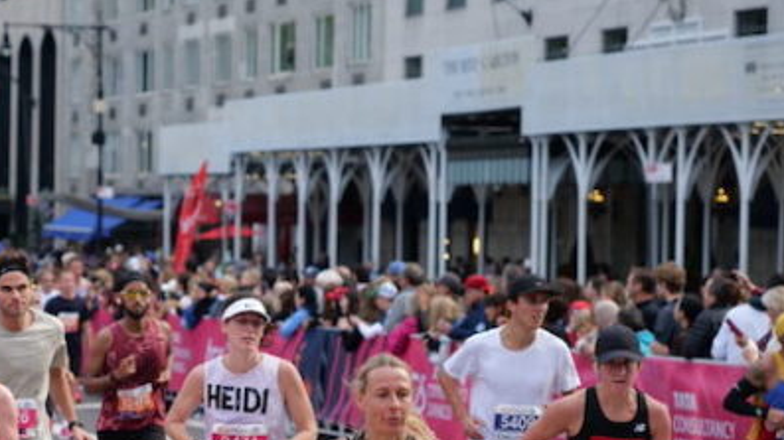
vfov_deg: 8.5
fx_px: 2951
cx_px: 105
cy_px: 310
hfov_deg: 15.0
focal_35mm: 142
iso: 400
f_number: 2.8
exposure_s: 1/1600
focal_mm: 70
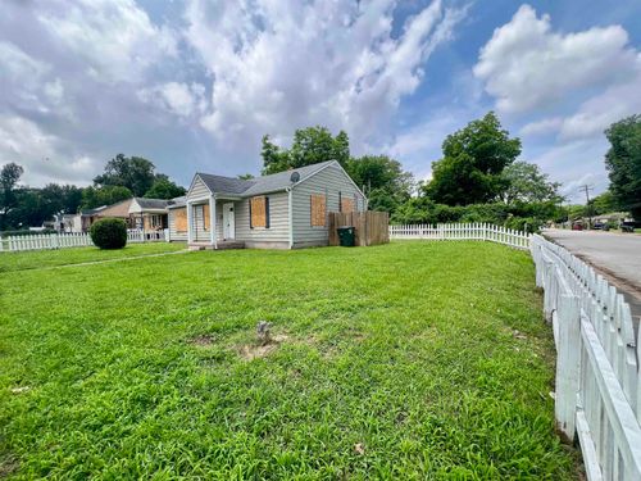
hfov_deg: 106.2
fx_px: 241
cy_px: 240
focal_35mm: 13
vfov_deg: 89.9
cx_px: 320
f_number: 1.8
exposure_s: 1/867
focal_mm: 1.57
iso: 32
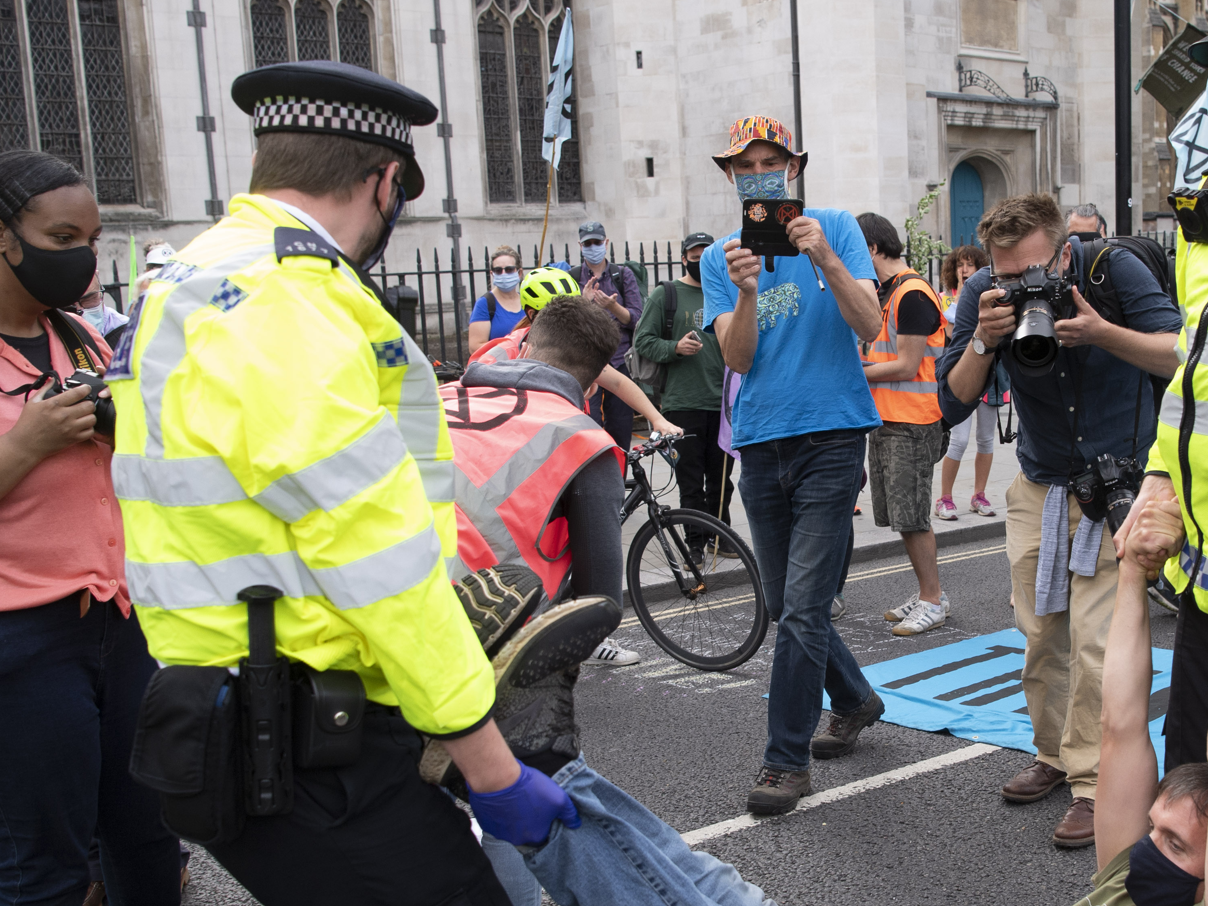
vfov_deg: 33.4
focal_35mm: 43
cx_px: 859
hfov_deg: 42.9
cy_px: 578
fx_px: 1501
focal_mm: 24
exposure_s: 1/1250
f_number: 4.5
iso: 1000
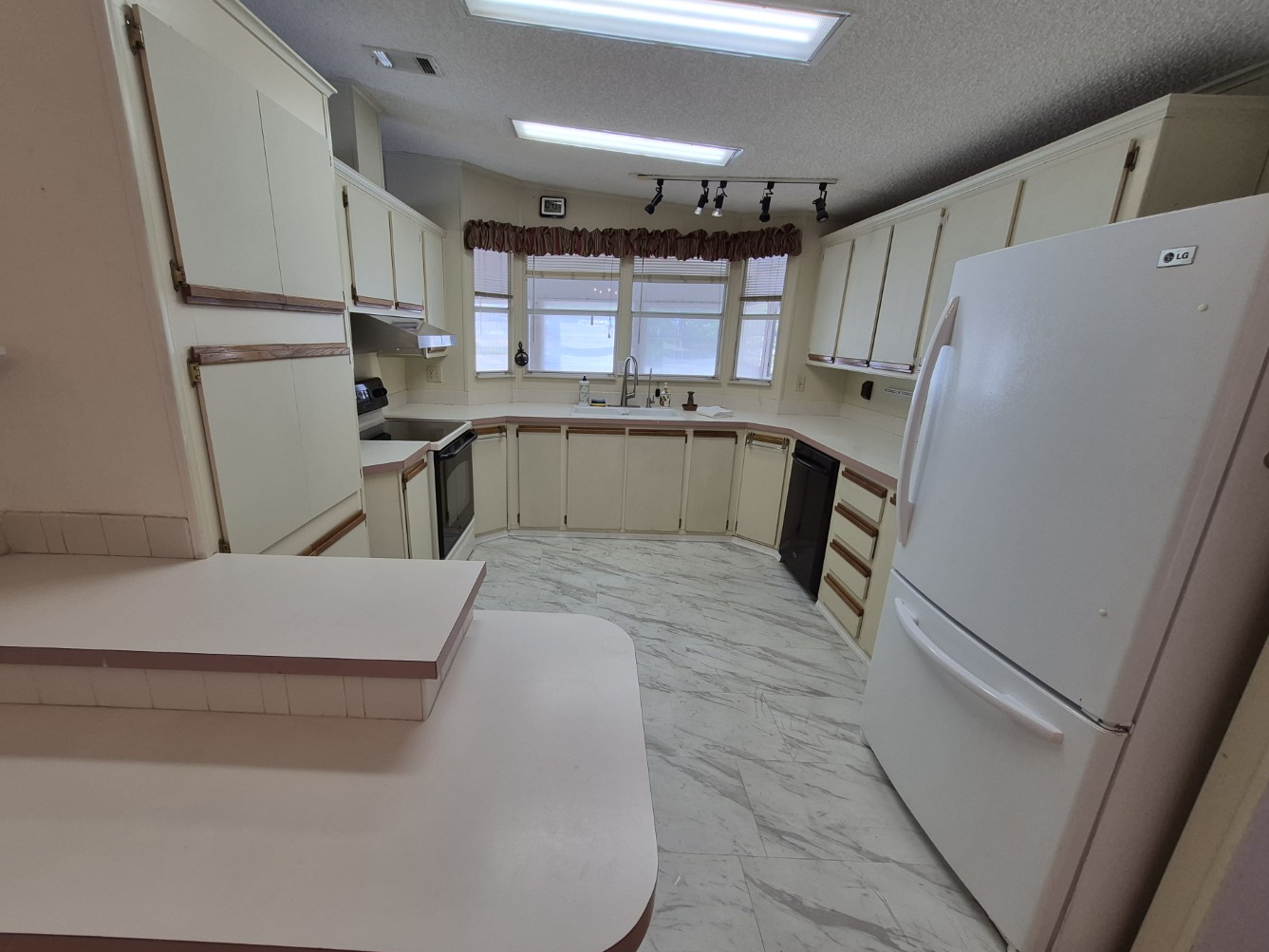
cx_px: 600
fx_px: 513
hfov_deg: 102.0
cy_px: 476
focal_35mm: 14
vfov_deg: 85.7
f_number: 2.2
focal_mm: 1.74
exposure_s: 1/60
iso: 64
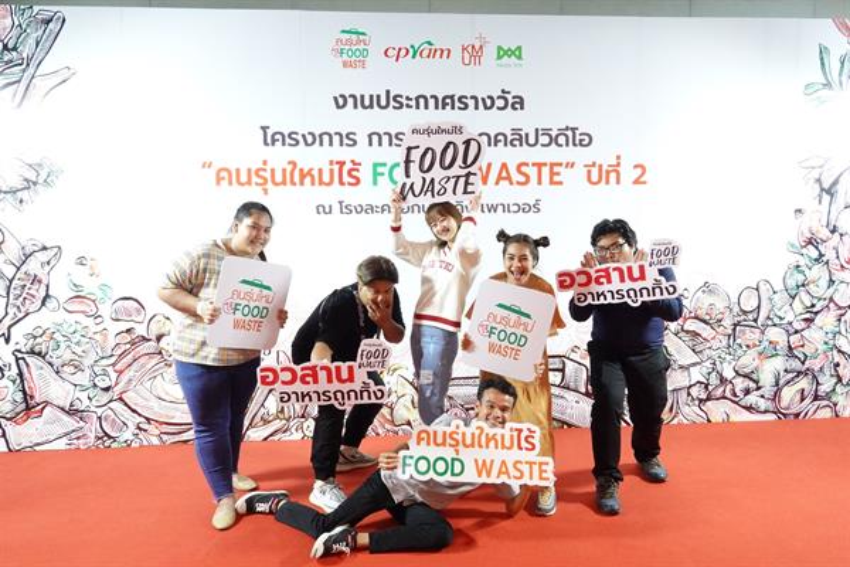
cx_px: 425
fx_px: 567
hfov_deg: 73.7
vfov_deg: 53.1
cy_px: 284
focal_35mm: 24
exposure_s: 1/100
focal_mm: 9
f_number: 8
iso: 2500
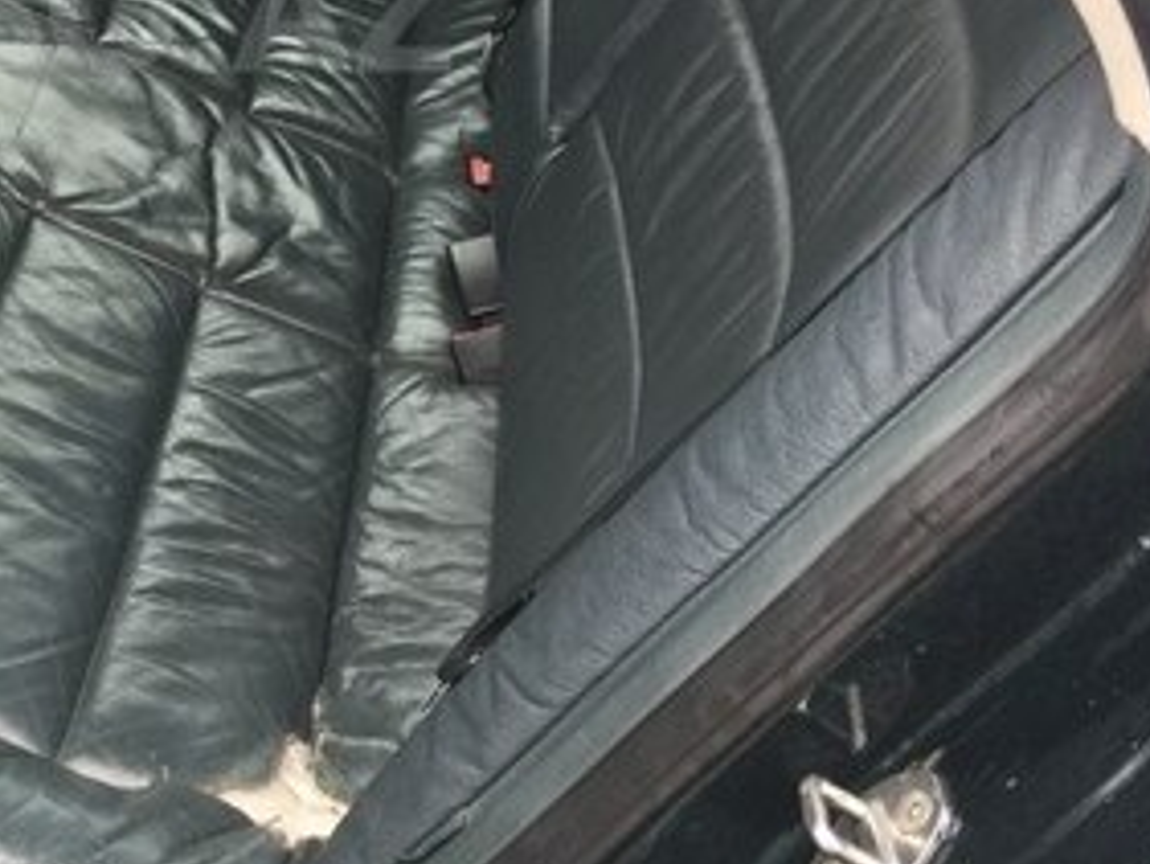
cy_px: 10
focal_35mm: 68
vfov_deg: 20.9
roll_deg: -0.4
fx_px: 2260
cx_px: 33
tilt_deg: -26.2
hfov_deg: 27.1
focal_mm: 4.15
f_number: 2.2
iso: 32
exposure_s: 1/33
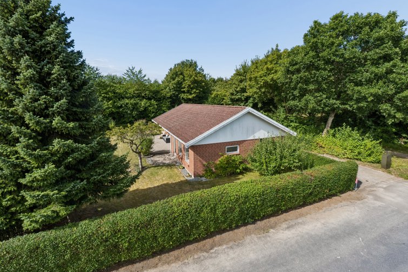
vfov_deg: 73.7
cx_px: 199
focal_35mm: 16
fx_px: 181
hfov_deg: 96.7
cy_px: 132
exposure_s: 1/1000
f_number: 8
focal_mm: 10
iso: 250
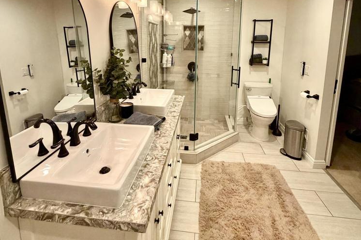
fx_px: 200
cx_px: 178
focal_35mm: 20
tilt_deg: -8.2
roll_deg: +0.0
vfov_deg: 59.7
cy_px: 71
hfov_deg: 84.0
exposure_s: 1/120
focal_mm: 2.22
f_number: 2.2
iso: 320
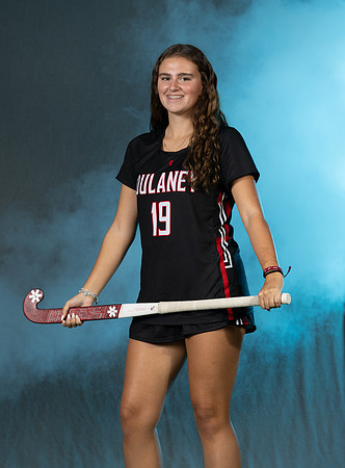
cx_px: 190
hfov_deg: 11.2
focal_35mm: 130
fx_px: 1752
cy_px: 210
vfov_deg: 15.2
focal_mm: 77
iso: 80
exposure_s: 1/125
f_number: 5.6
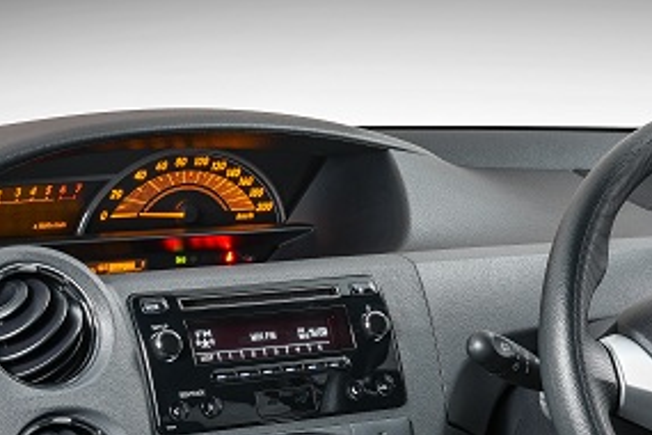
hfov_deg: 17.3
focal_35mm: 118
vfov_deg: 11.4
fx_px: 2137
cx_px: 469
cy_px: 532
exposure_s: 1.3
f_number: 10
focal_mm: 48
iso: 320
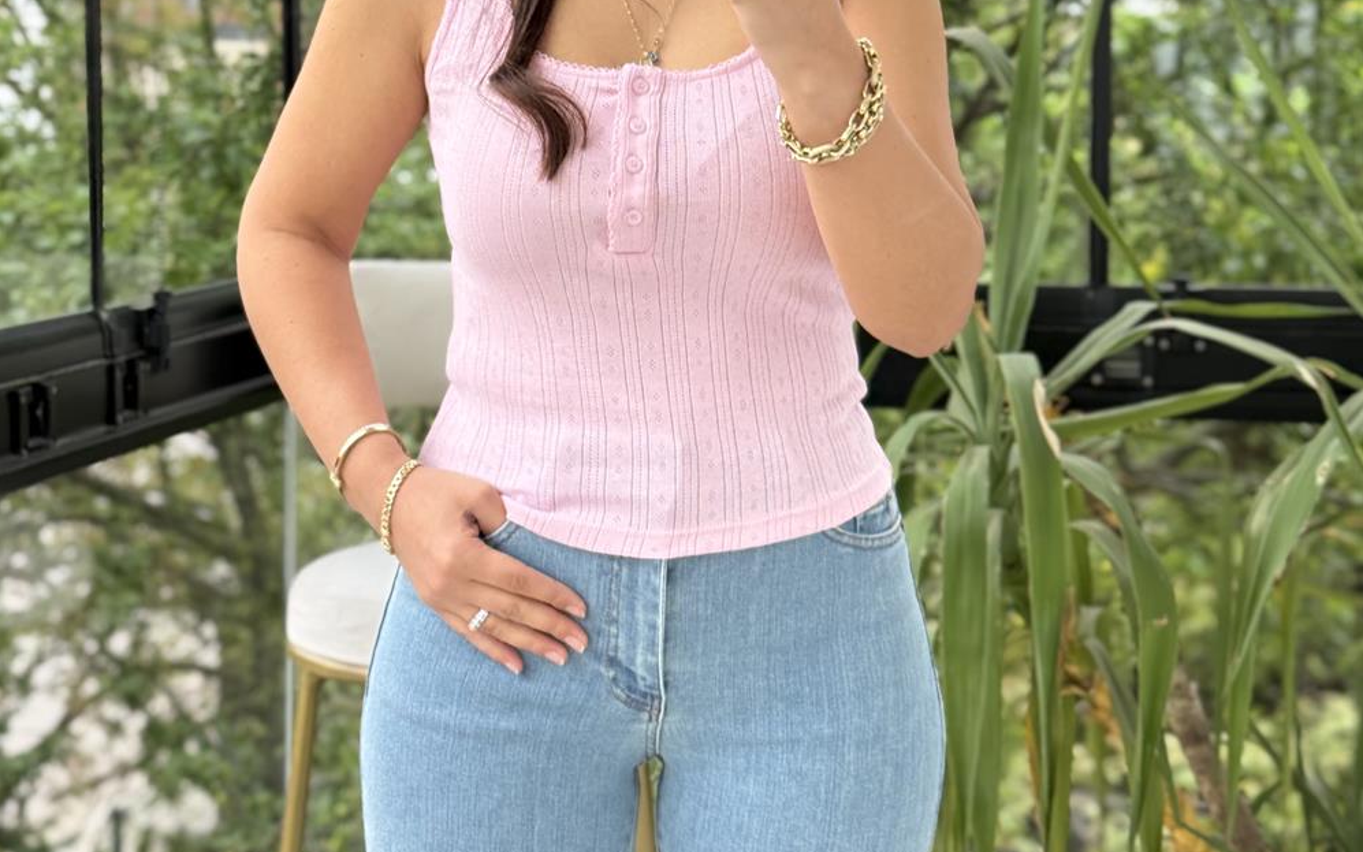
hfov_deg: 30.2
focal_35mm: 68
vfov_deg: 19.0
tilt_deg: -18.3
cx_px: 681
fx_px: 2526
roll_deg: -0.1
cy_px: 219
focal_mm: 6.76
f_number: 1.78
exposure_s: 1/381
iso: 100
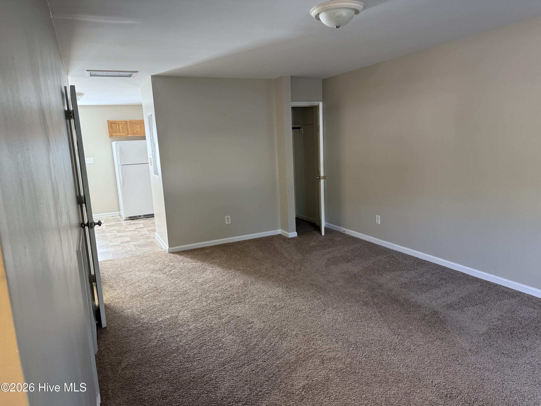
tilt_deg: -7.9
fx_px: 375
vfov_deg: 56.8
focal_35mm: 24
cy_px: 203
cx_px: 270
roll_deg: +2.8
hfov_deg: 71.6
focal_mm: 6.76
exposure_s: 1/60
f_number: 1.78
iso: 200
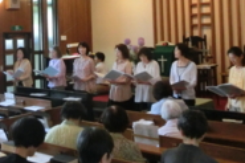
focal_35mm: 54
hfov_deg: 36.2
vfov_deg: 24.5
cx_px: 66
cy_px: 28
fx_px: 367
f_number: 3
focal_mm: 4.24
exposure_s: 1/80
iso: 800
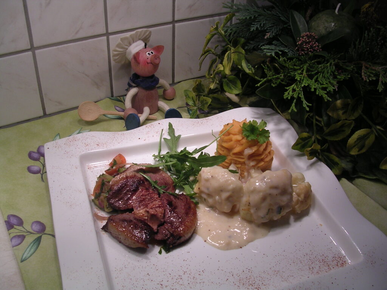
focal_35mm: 38
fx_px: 425
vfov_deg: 37.7
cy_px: 145
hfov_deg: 49.0
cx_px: 194
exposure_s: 1/70.4
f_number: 2.8
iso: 100
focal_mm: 5.8
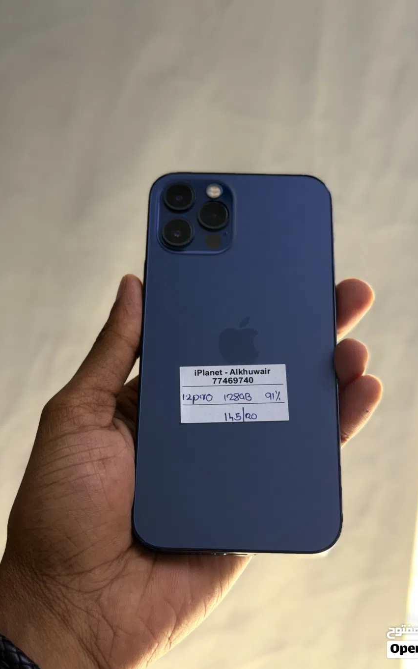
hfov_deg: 25.3
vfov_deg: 39.6
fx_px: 930
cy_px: 335
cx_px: 219
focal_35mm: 51
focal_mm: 6.76
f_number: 1.78
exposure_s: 1/110
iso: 100
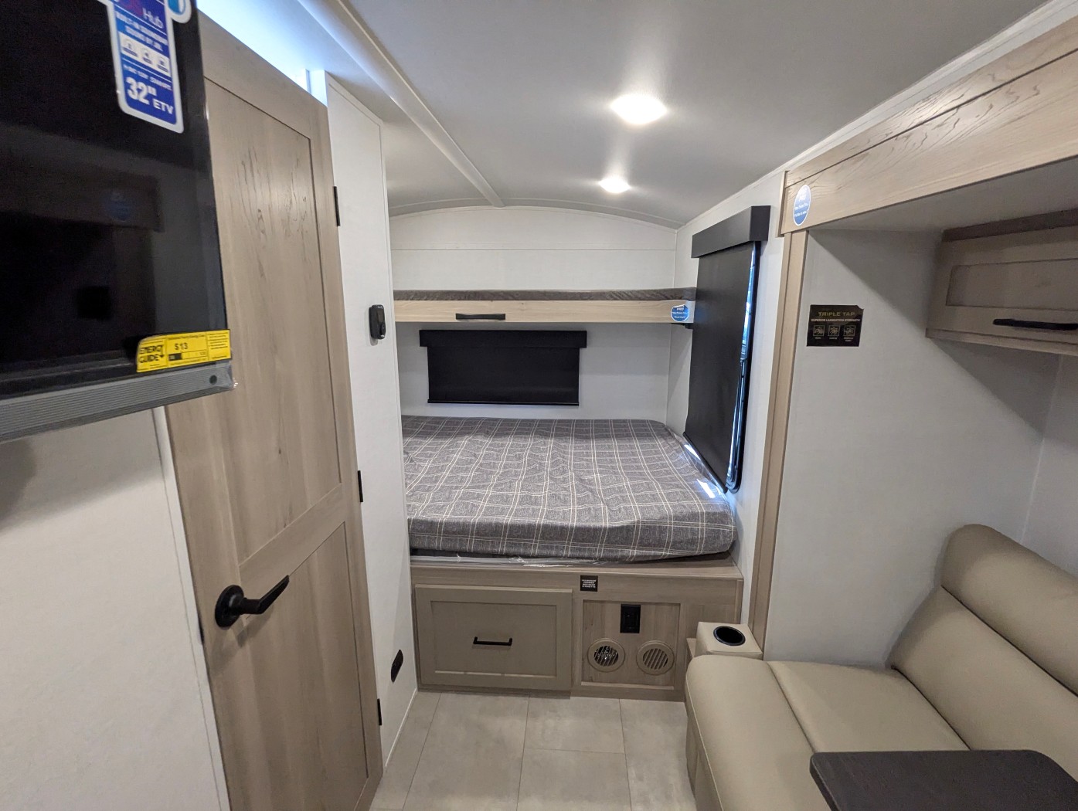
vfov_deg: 78.2
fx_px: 499
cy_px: 406
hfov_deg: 94.4
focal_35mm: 16
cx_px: 539
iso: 498
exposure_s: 1/100
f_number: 2.2
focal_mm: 2.35
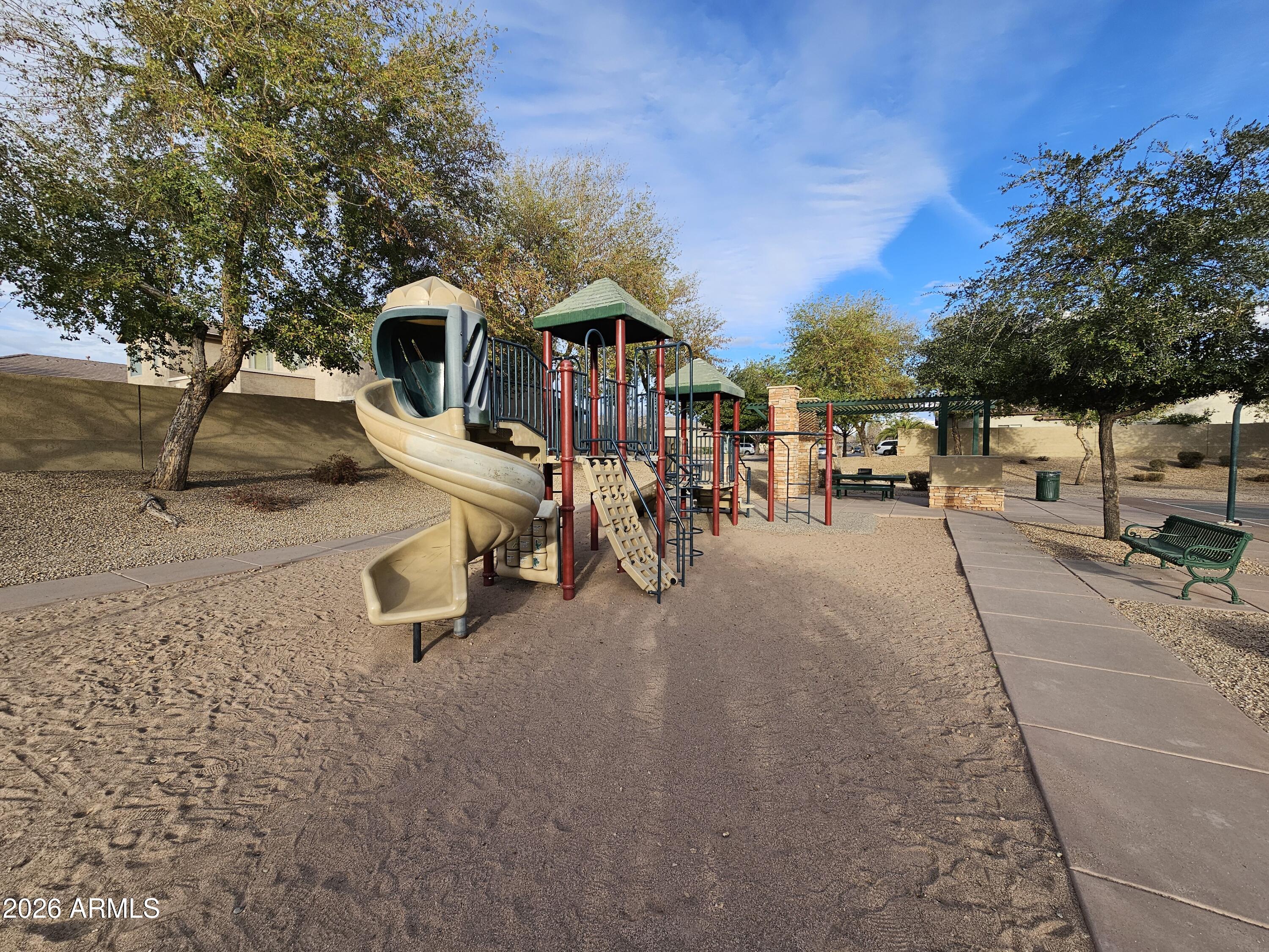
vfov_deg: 89.9
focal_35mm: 13
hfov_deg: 106.2
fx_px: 477
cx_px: 634
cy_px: 476
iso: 50
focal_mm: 2.2
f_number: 2.2
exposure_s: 1/1195
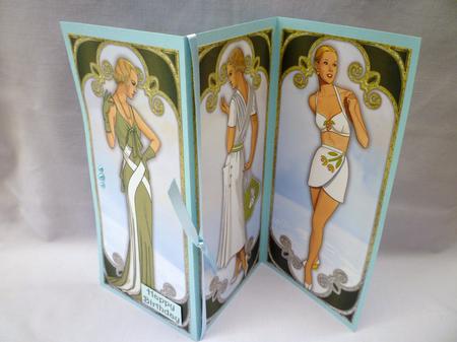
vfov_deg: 48.2
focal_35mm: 29
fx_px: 383
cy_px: 171
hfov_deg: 61.7
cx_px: 228
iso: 100
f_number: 3.3
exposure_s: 1/30
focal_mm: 5.2
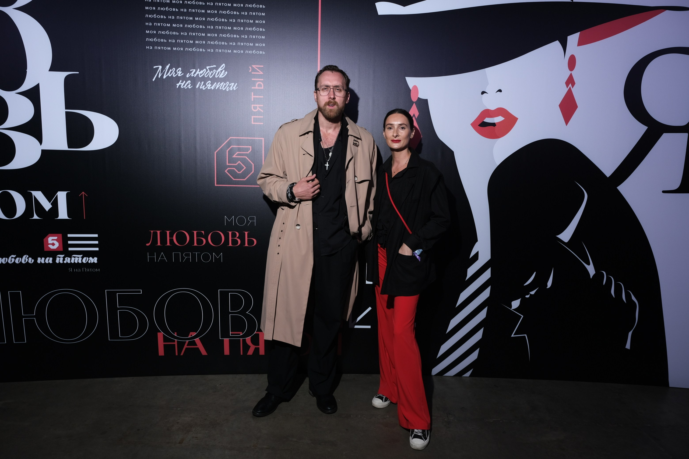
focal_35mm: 24
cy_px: 230
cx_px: 344
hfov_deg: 73.7
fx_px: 459
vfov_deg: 53.1
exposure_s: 1/125
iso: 400
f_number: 5
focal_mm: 16
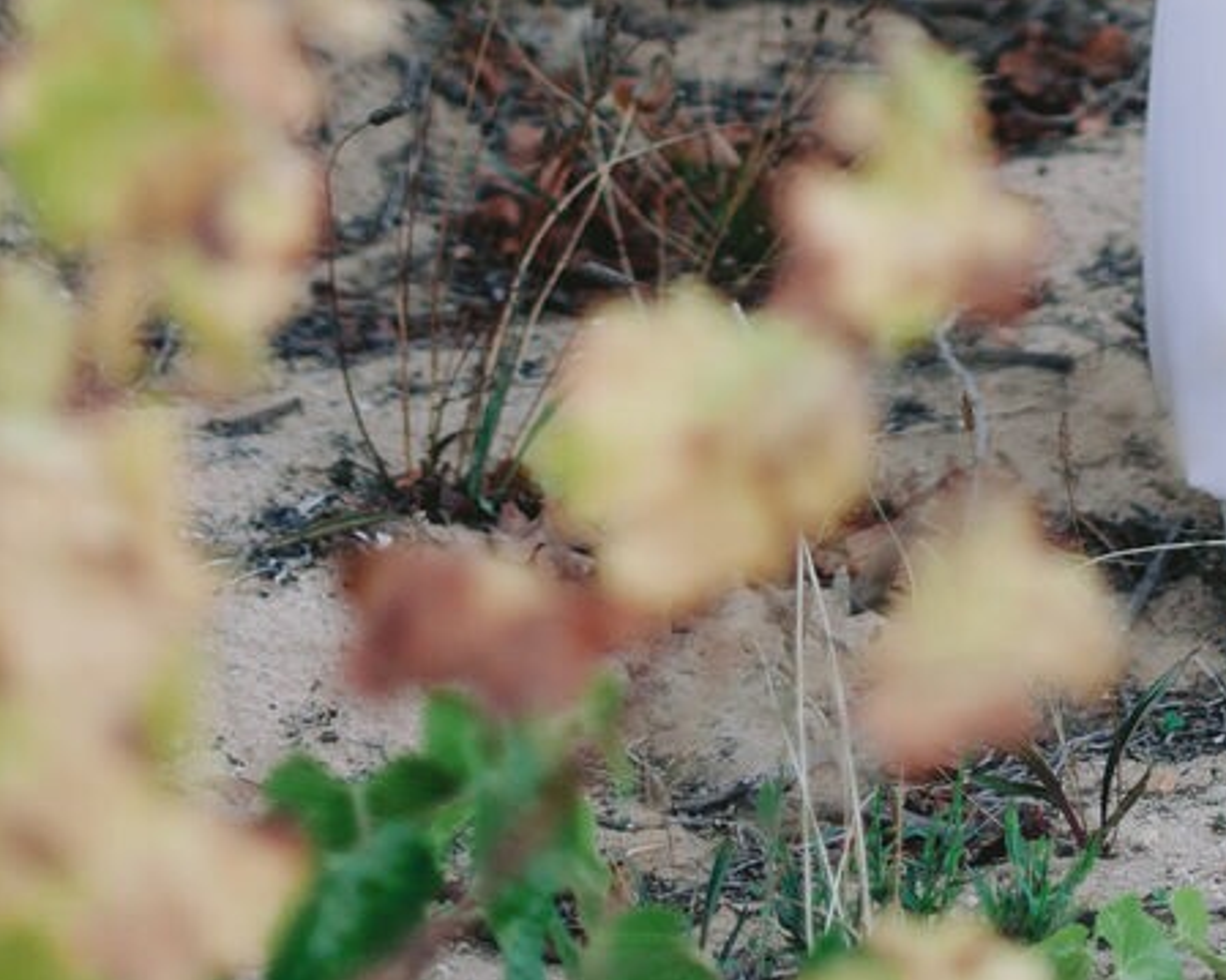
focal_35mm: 167
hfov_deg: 11.5
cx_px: 924
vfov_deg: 8.8
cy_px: -964
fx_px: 6058
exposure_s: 1/500
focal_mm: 50
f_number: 2
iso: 400
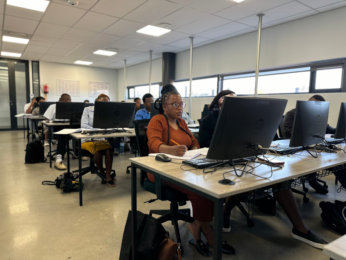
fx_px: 240
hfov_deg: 71.6
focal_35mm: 24
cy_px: 130
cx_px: 173
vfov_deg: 56.8
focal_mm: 6.86
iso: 125
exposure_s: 1/121
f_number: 1.78
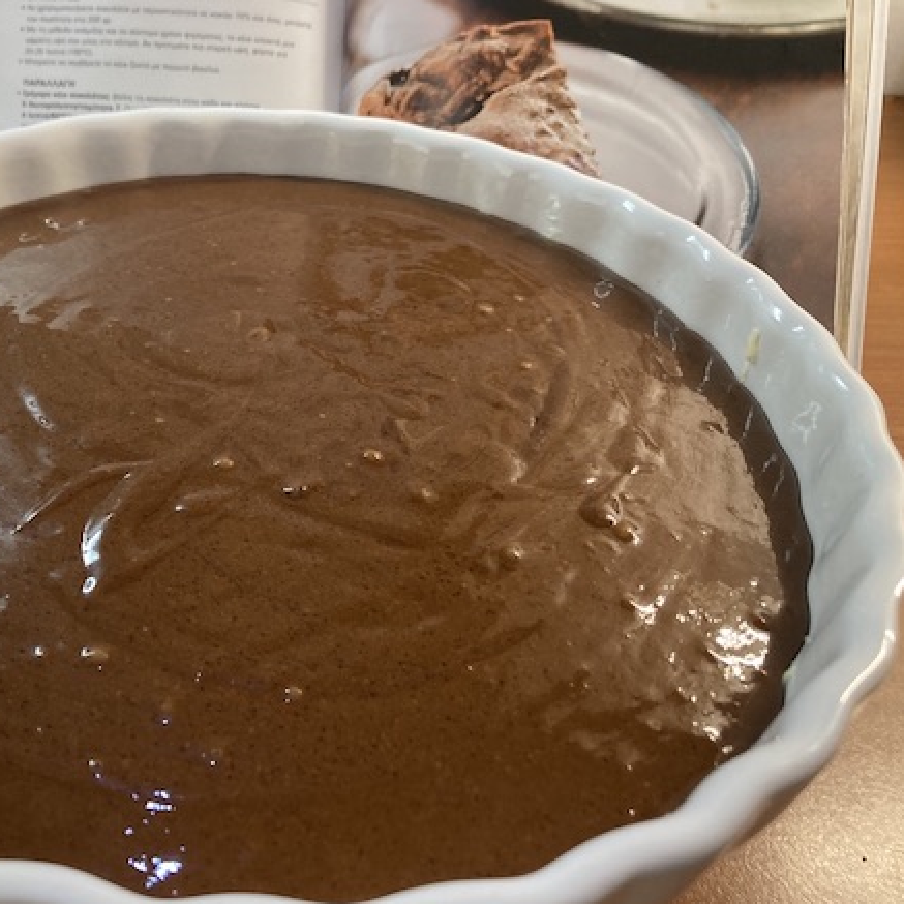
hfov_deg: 47.6
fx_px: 1005
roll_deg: -1.8
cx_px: 296
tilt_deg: -38.3
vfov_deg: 48.5
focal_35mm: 34
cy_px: 449
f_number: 1.8
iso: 160
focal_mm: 3.99
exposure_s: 1/50
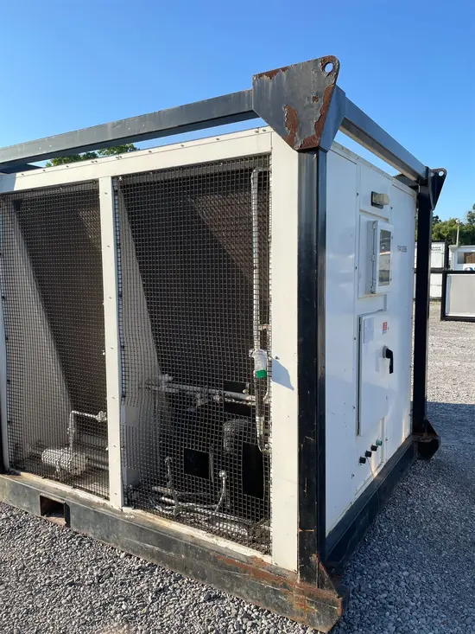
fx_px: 476
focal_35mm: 26
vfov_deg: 67.3
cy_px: 317
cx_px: 238
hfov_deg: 53.1
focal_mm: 4.2
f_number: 1.6
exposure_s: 1/1825
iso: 32
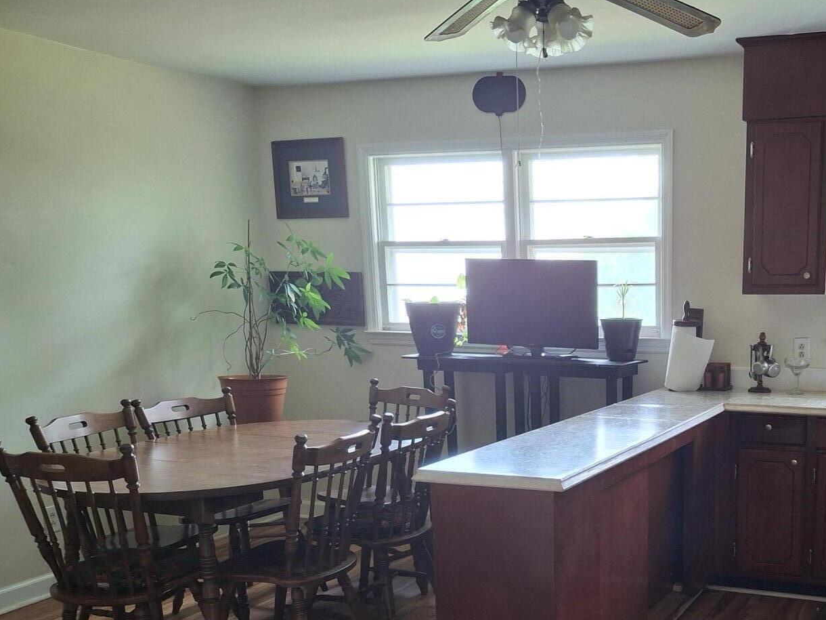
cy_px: 489
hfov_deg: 43.9
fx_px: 978
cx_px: 643
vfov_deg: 34.2
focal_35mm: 41
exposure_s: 1/60
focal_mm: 4.69
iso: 160
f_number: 1.8
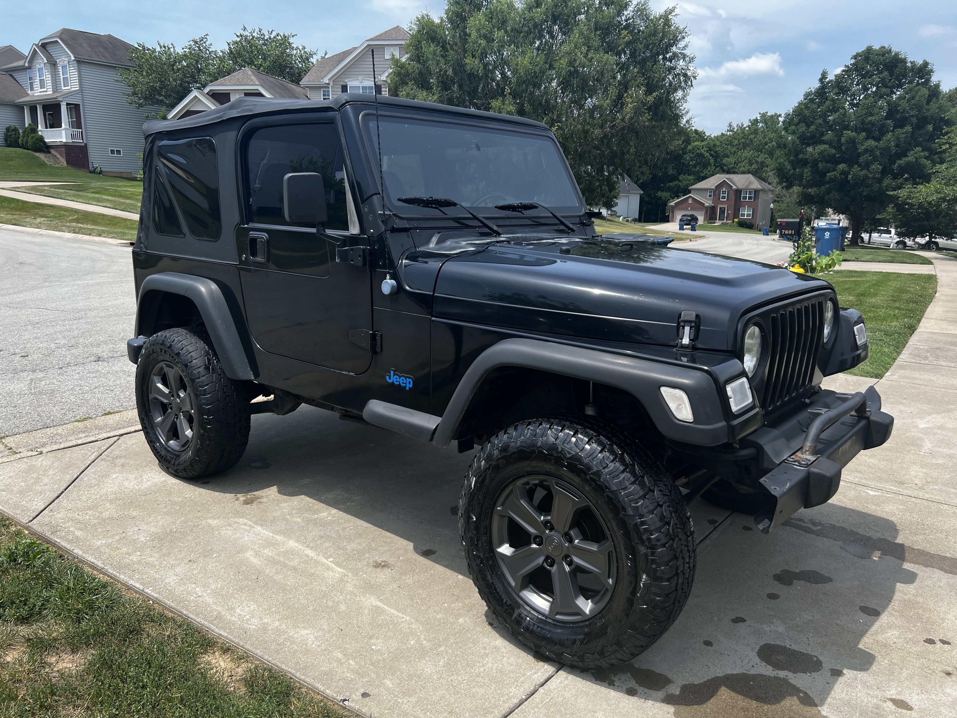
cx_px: 478
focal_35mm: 26
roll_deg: -0.4
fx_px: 719
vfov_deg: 53.1
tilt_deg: -12.5
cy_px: 359
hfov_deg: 67.3
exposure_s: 1/2299
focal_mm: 5.7
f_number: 1.5
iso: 50
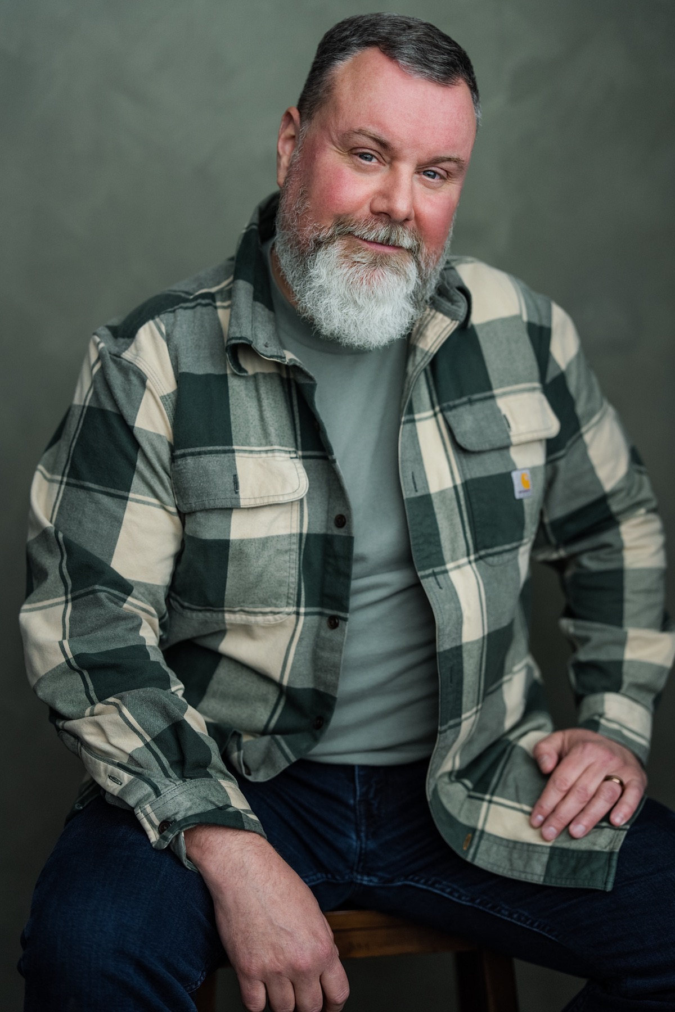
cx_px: 338
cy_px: 506
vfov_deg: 39.6
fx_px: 1406
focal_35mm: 50
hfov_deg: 27.0
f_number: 2
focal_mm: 50
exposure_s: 1/250
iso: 500
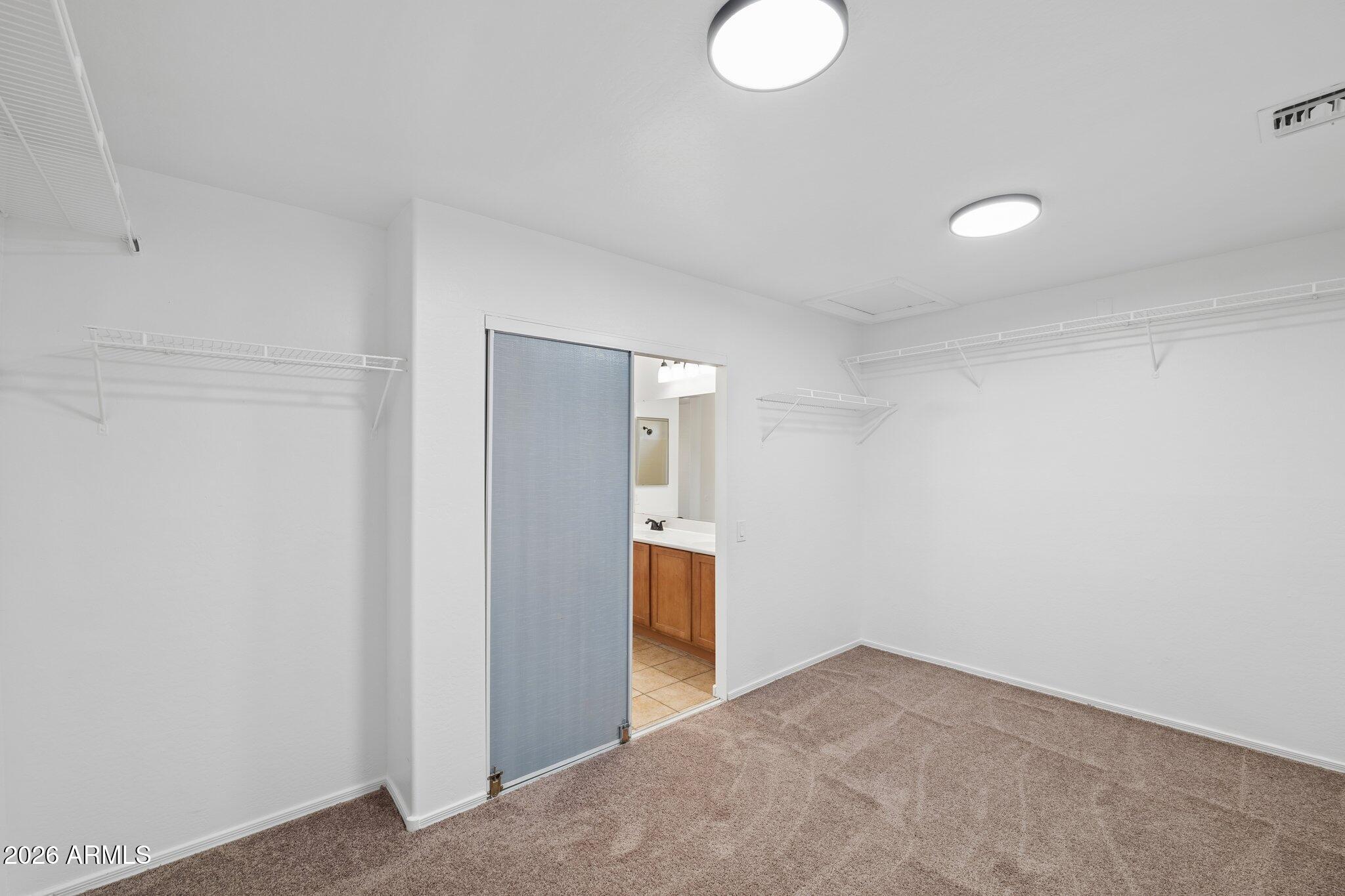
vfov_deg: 81.2
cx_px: 672
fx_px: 523
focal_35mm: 14
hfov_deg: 104.3
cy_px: 448
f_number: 8
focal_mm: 14
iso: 400
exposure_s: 1/10
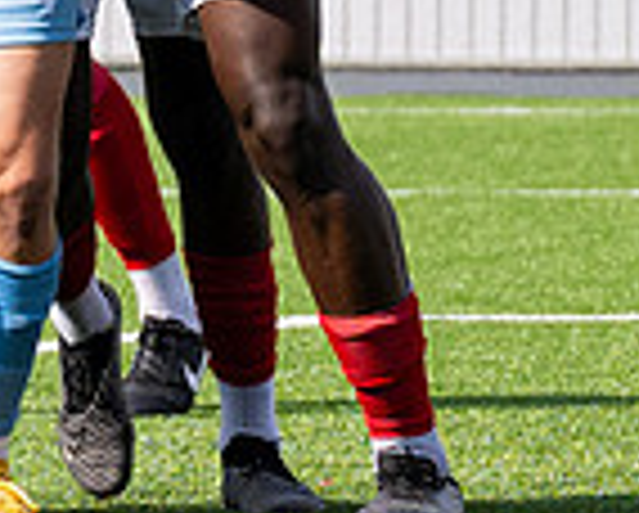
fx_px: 19828
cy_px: -308
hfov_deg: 1.8
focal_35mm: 1047
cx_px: -19
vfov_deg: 1.5
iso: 200
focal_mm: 83
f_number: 4
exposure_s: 1/3200
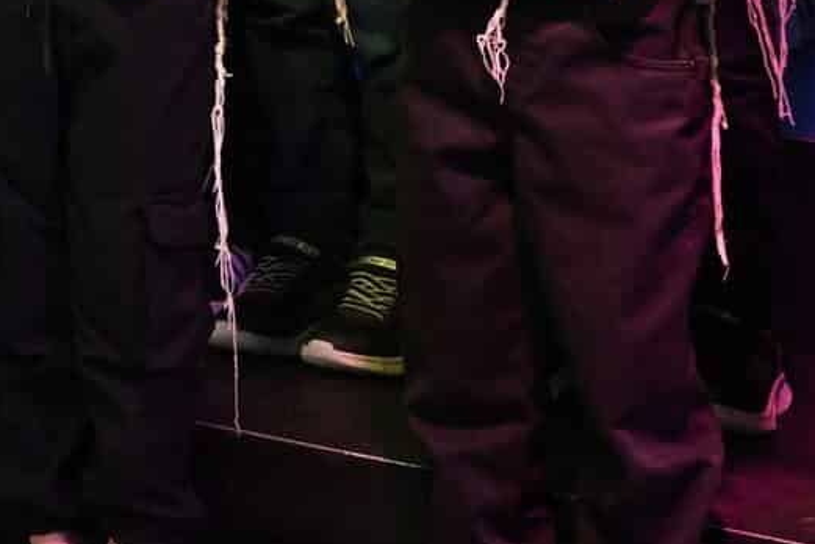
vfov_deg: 6.3
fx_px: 4779
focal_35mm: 211
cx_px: -411
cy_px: -599
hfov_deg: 9.5
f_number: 2.8
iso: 400
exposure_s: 1/200
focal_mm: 50
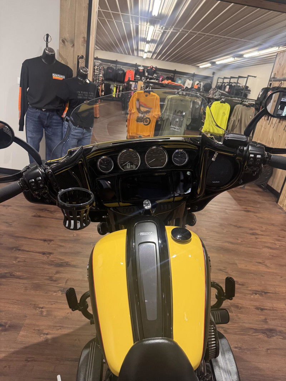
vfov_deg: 71.6
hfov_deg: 56.8
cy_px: 190
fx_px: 264
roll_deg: -7.9
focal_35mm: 24
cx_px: 143
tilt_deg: -21.7
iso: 400
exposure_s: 1/60
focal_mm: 6.76
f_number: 1.78
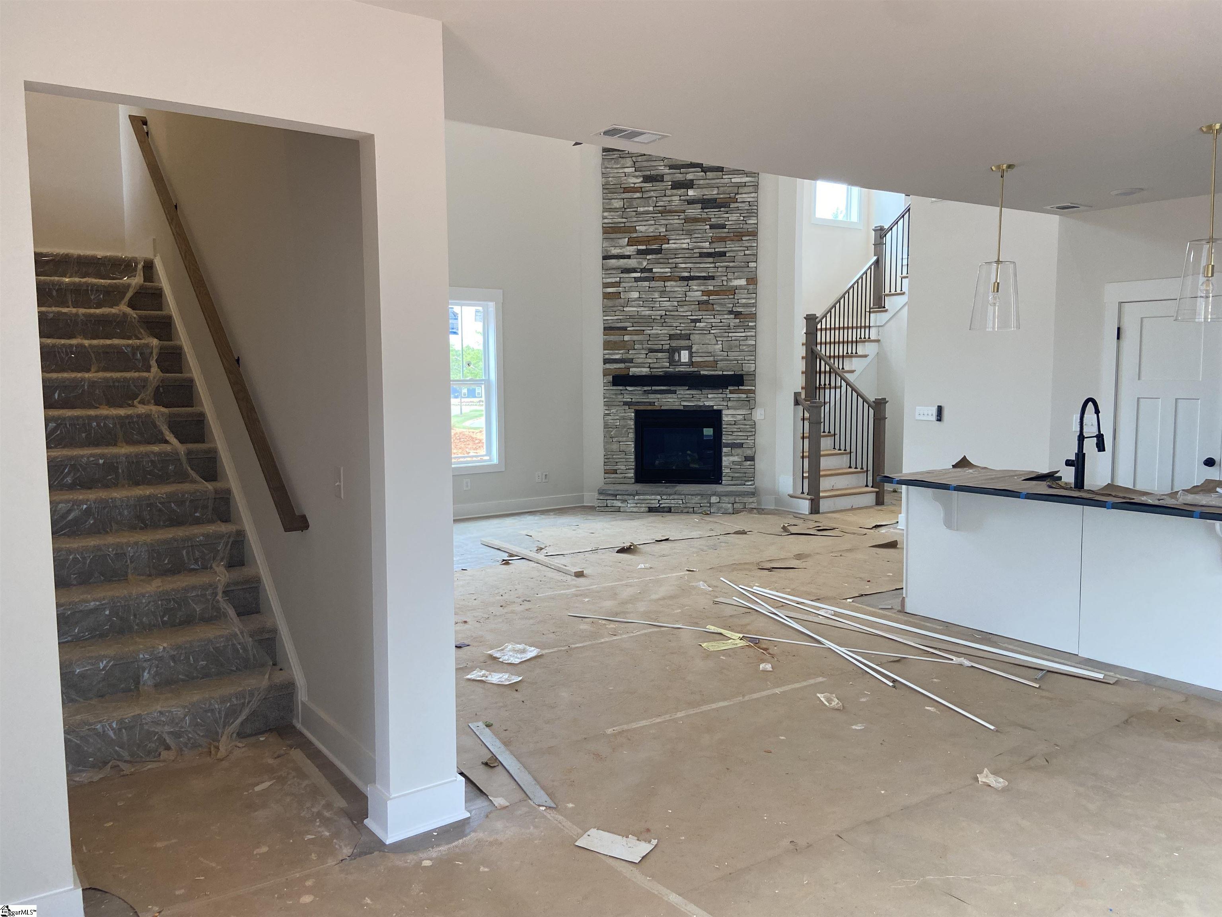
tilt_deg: -6.1
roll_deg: +0.3
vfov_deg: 53.1
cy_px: 458
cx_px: 611
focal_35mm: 26
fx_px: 918
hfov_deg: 67.3
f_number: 1.8
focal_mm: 4.25
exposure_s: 1/120
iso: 125
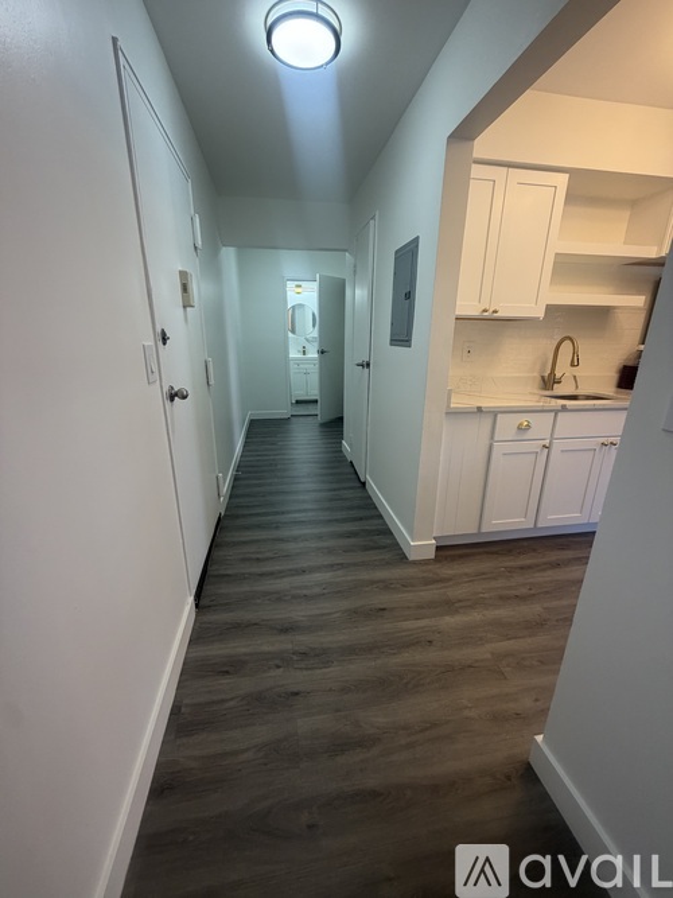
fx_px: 363
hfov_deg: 85.7
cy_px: 449
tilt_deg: -16.2
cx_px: 336
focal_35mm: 14
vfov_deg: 102.1
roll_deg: -0.5
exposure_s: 1/120
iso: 160
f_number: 2.2
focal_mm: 2.22
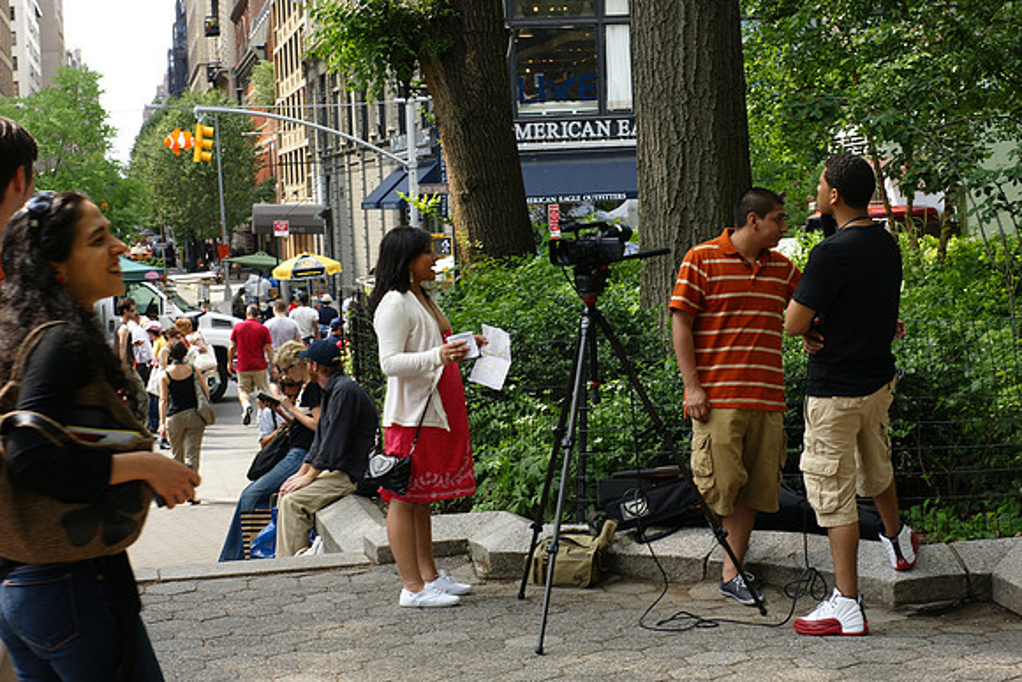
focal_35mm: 75
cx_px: 511
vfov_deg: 18.2
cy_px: 341
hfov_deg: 27.0
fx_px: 2130
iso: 200
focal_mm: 50
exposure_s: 1/125
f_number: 8
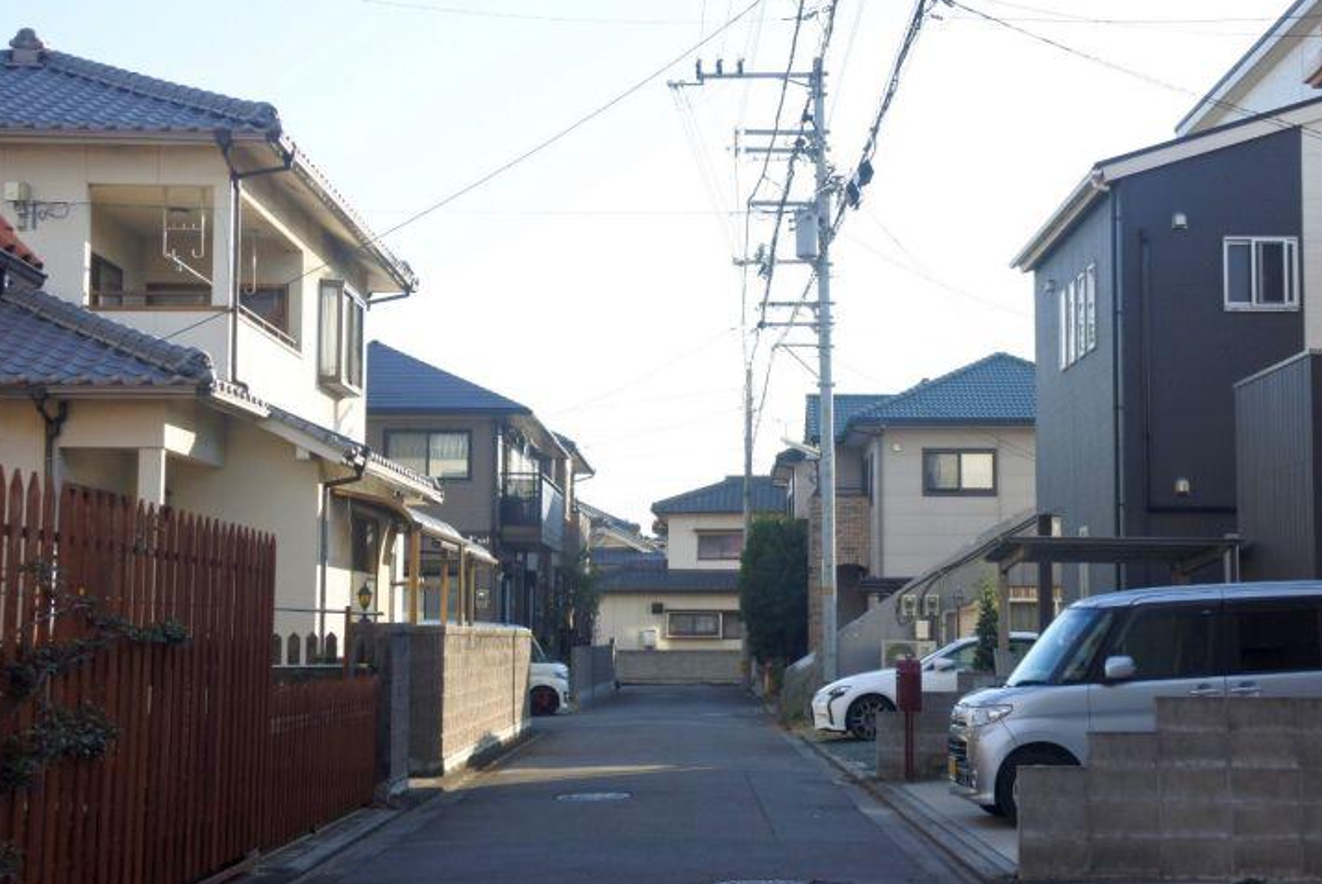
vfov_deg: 23.4
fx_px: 2131
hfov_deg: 34.4
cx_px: 731
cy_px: 440
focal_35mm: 58
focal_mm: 17.2
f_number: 4.5
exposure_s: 1/320
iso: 160
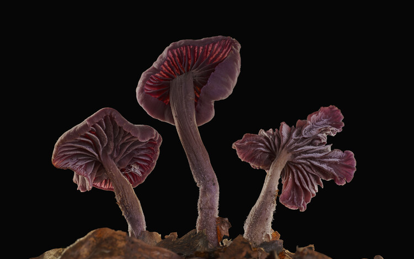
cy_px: 136
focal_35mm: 184
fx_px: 2075
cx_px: 207
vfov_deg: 7.1
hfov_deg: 11.4
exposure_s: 1/200
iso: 50
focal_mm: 180
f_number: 8
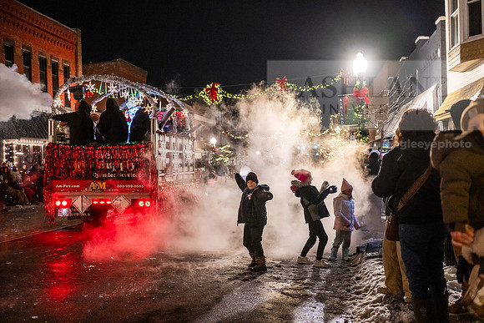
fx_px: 565
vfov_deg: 31.9
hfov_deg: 46.4
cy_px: 162
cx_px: 242
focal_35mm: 42
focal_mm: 42
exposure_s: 1/250
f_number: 2.8
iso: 4000
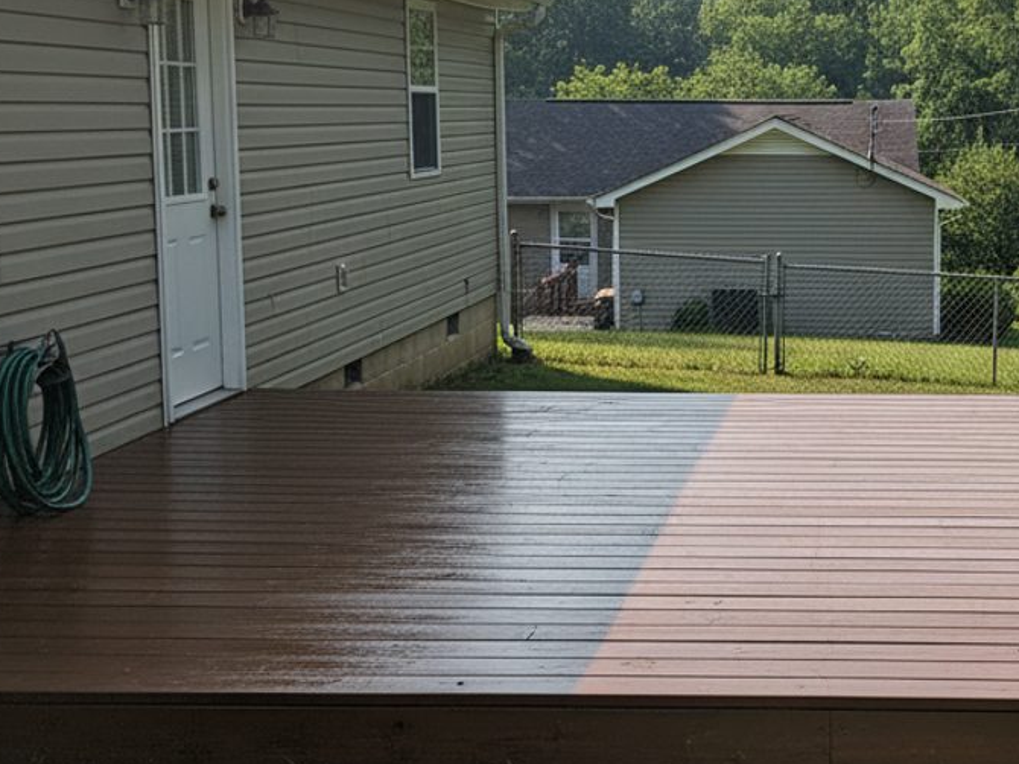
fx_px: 1265
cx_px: 841
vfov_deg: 33.5
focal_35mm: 43
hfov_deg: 41.6
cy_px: 312
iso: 482
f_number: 1.78
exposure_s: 1/1496
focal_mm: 6.8
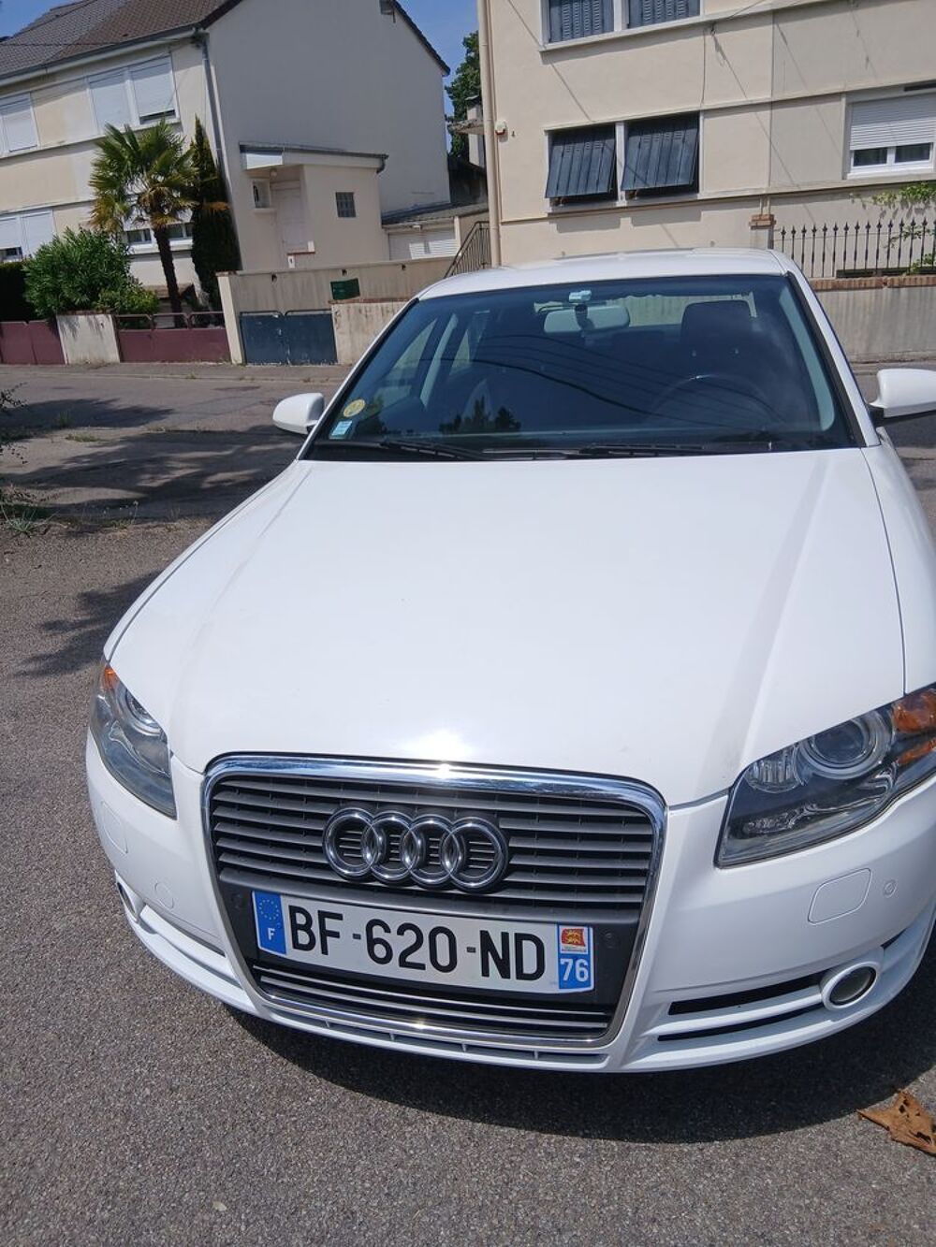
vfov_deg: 67.3
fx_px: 937
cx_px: 468
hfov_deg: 53.1
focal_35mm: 26
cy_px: 624
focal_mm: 3.98
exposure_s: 1/1203
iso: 20
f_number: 1.8
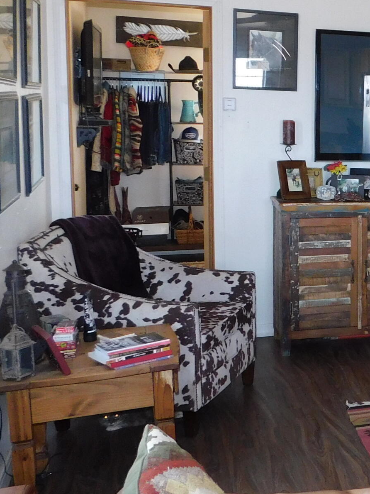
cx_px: 548
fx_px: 827
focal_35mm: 58
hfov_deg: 21.4
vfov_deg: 33.2
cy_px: 206
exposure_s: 1/30
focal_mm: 4
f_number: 3
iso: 200
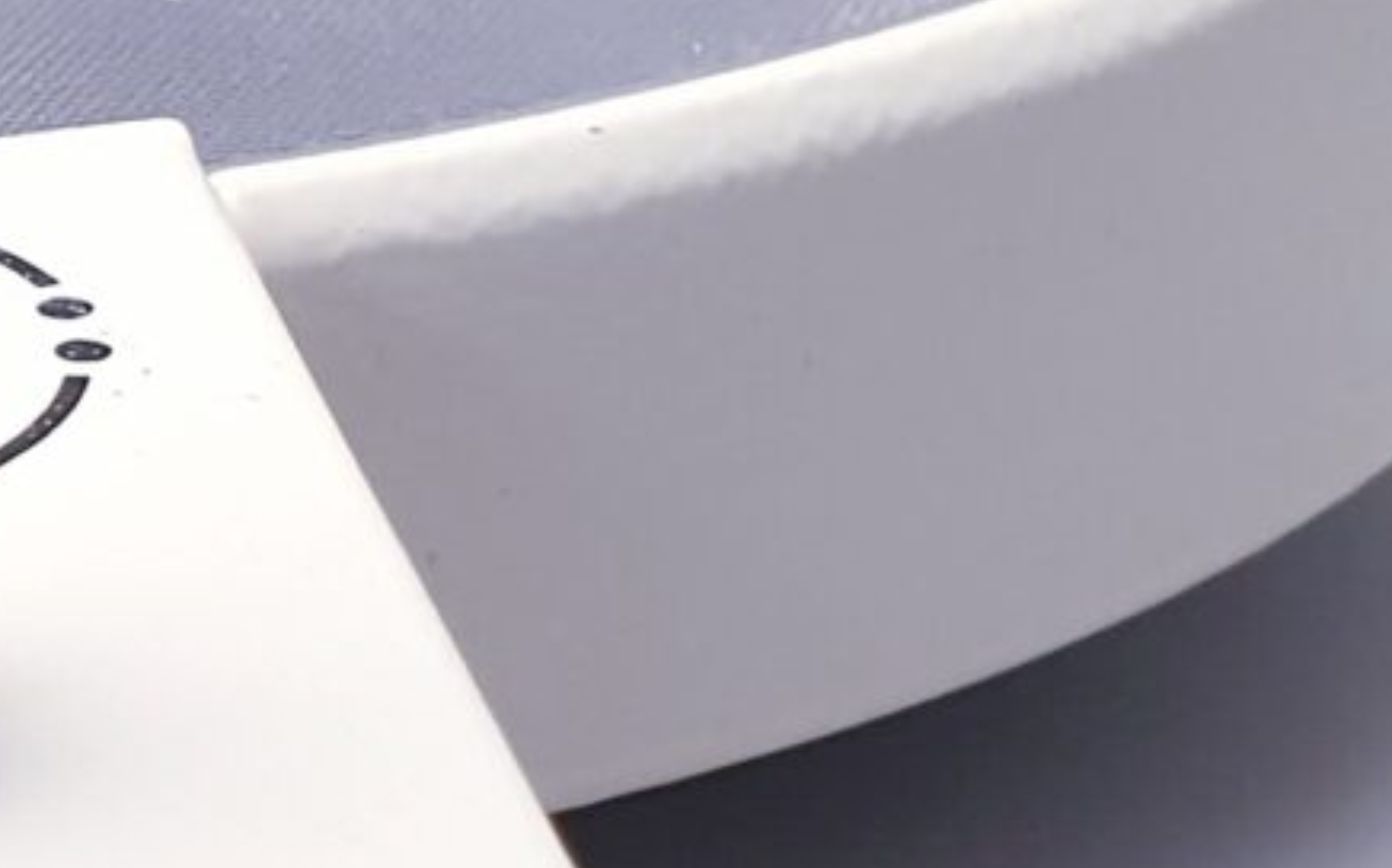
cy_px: 80
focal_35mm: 162
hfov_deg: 12.5
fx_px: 6143
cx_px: -453
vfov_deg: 8.1
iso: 64
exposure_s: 1/50
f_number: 2.4
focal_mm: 4.3
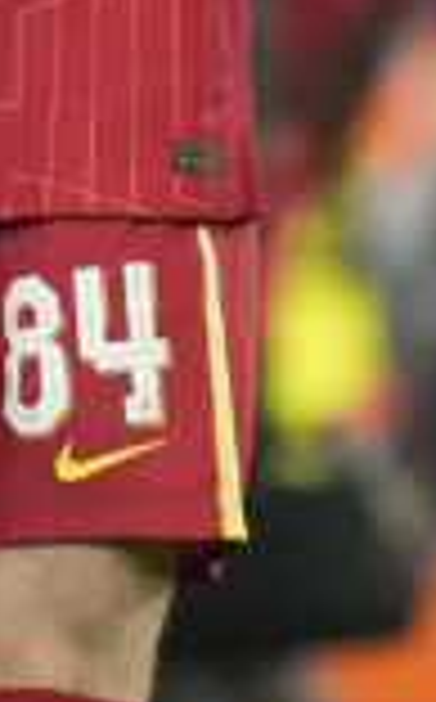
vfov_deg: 0.8
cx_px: -809
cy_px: 74
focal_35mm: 2684
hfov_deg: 0.5
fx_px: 51217
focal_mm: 400
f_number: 2.8
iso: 3200
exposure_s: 1/2000
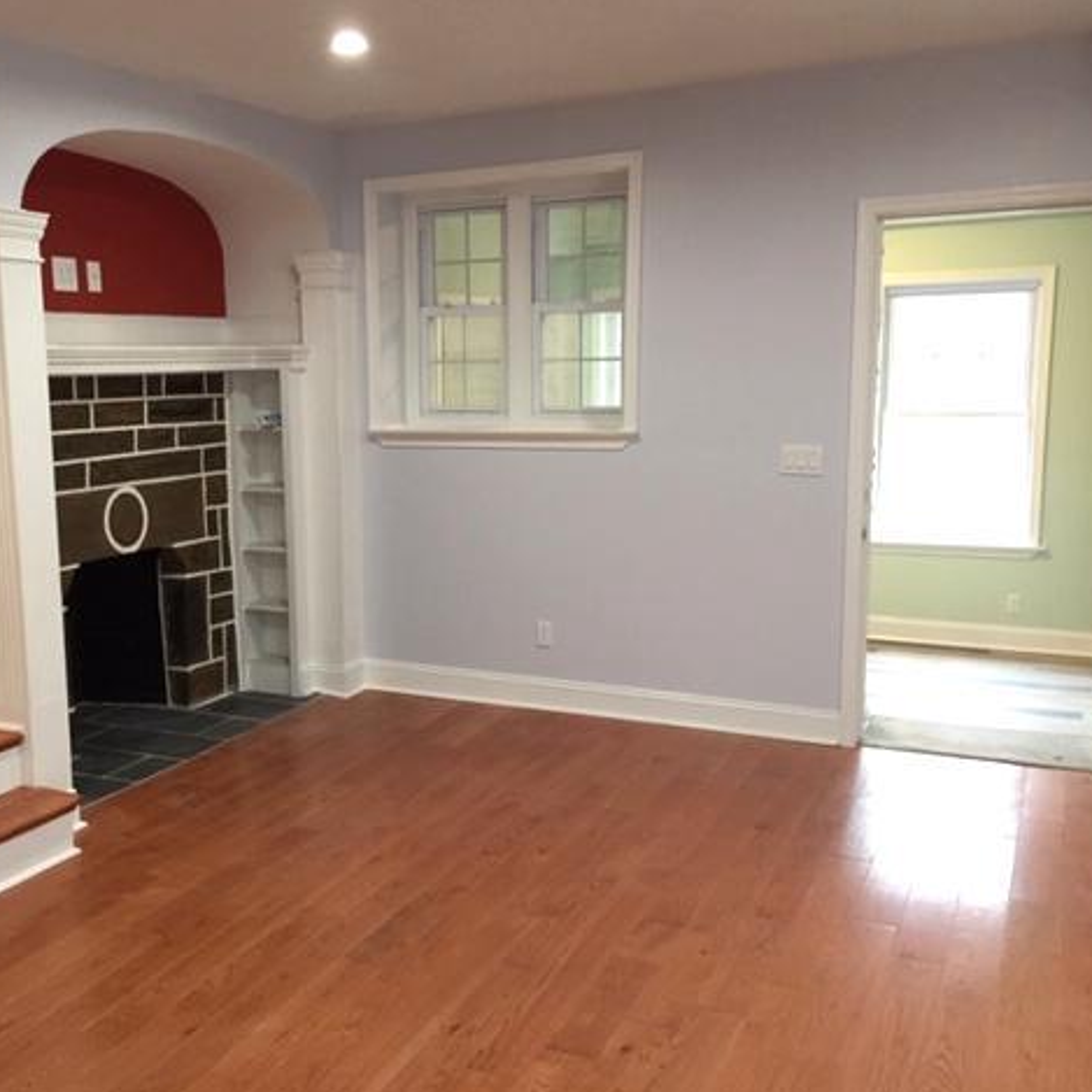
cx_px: 382
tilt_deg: -7.6
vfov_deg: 47.2
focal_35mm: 35
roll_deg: +0.3
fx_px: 1249
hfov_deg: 46.6
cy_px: 547
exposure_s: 1/30
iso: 125
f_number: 2.2
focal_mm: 4.15
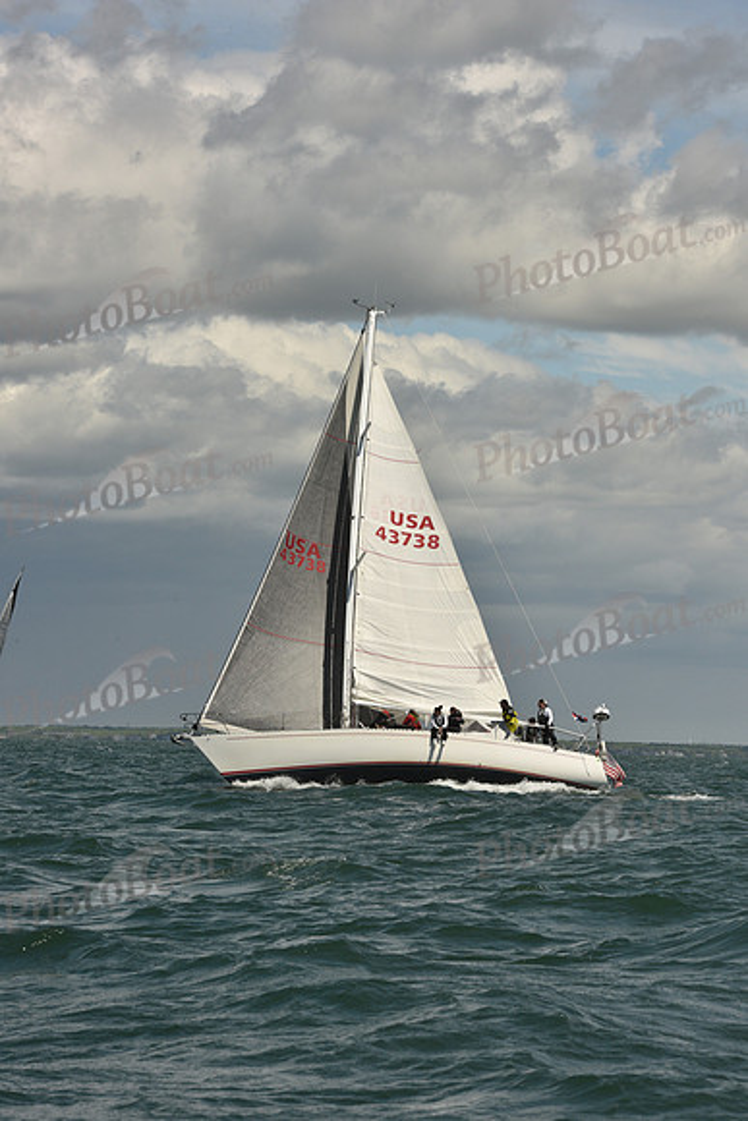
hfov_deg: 9.8
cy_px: 560
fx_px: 4360
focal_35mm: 140
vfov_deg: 14.7
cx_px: 374
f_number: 14
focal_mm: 140
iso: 320
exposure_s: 1/800
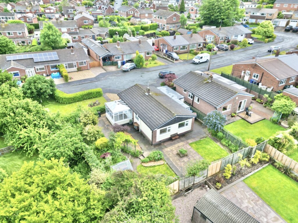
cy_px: 112
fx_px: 207
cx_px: 149
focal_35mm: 24
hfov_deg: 71.6
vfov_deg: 56.8
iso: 120
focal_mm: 6.72
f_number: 1.7
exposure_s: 1/1000
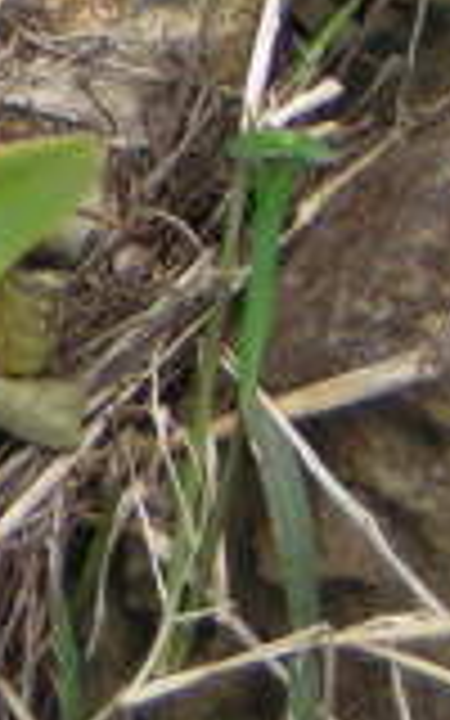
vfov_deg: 6.8
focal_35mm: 309
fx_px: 6063
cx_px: -598
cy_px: 29
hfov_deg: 4.2
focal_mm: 12.1
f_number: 4.3
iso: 50
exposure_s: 1/85.6
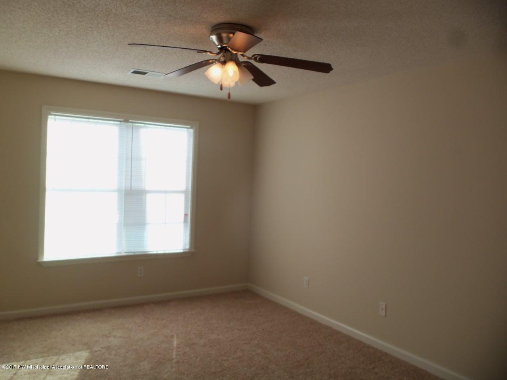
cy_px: 190
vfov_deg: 48.2
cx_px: 254
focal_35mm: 29
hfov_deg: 61.7
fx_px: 425
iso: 80
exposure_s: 1/125
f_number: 3.4
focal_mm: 5.2
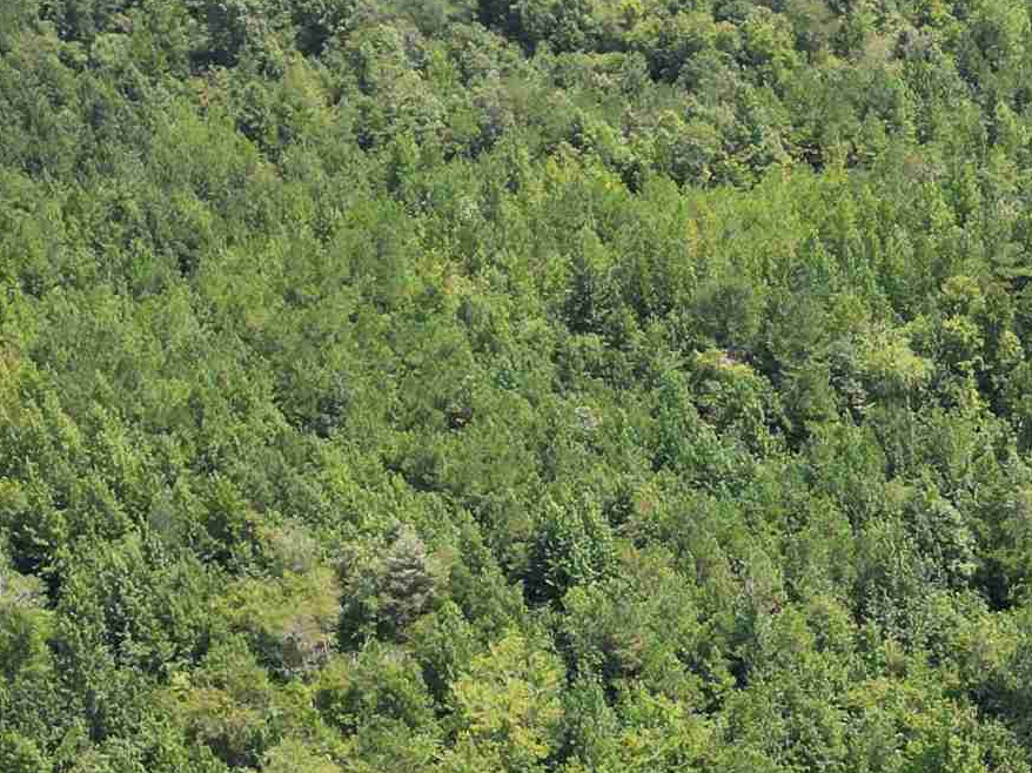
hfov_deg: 22.2
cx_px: 1092
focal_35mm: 84
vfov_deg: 17.4
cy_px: 633
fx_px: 2504
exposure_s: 1/1000
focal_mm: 6.72
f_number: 1.7
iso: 100
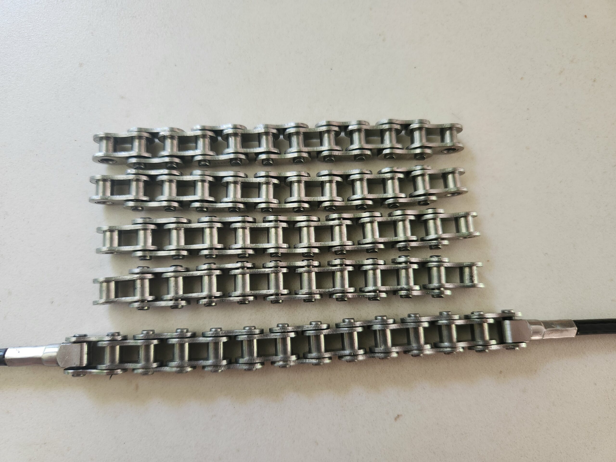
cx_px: 308
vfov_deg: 58.9
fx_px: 409
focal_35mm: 23
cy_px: 231
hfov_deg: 73.9
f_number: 1.8
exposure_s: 1/120
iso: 320
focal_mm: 5.4
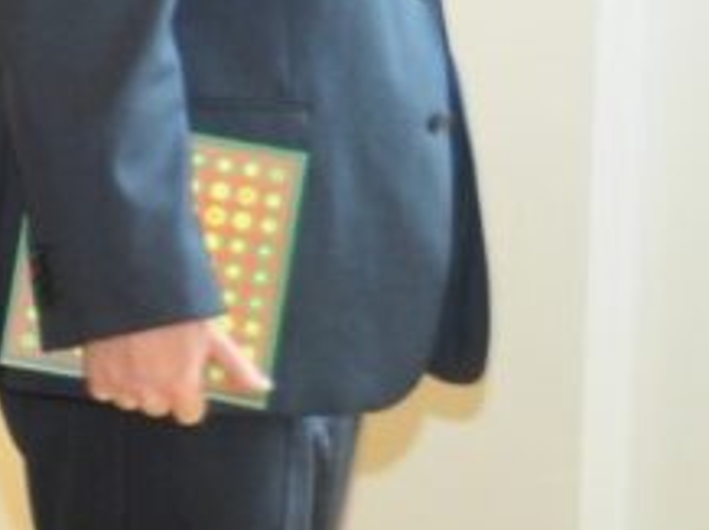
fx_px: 4440
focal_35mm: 217
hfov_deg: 8.7
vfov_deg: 6.8
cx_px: -686
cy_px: 60
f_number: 5
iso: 500
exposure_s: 1/60
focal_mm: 32
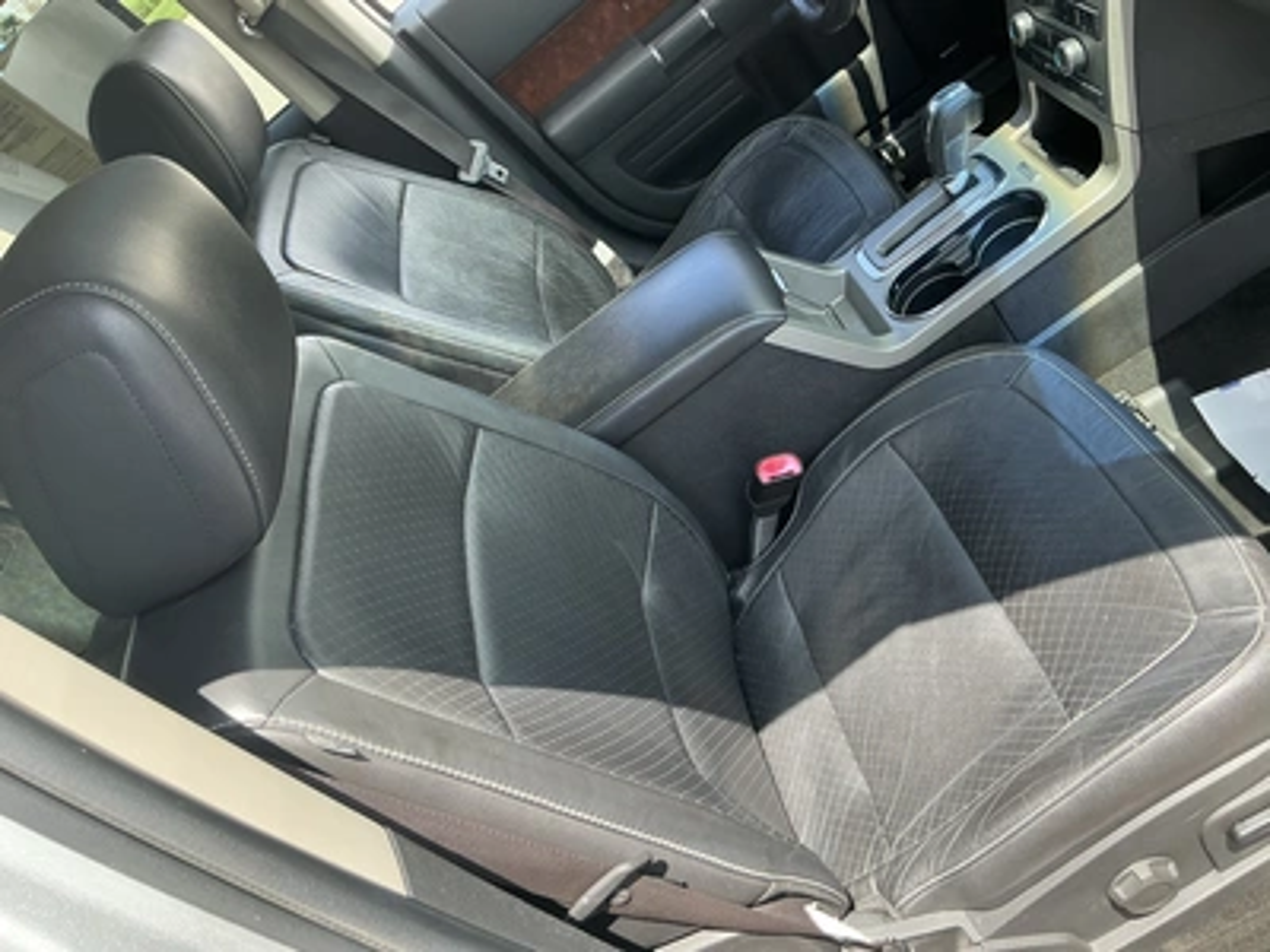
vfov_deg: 49.7
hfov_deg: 63.4
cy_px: 476
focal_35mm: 28
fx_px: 1027
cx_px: 635
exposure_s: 1/172
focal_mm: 3
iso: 25
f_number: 1.8
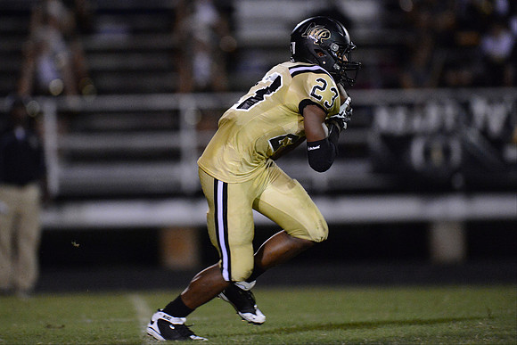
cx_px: 258
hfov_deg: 5.2
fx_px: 5746
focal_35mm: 400
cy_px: 172
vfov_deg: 3.4
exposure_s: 1/640
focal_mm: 400
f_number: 2.8
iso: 12800
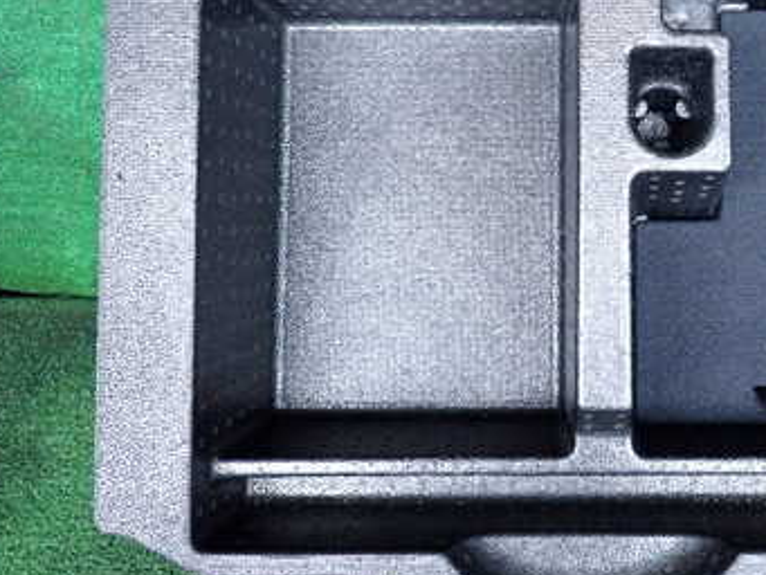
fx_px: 974
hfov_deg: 41.7
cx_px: 568
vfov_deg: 32.4
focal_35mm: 44
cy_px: 159
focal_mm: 4.5
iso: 640
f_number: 2
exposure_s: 1/125
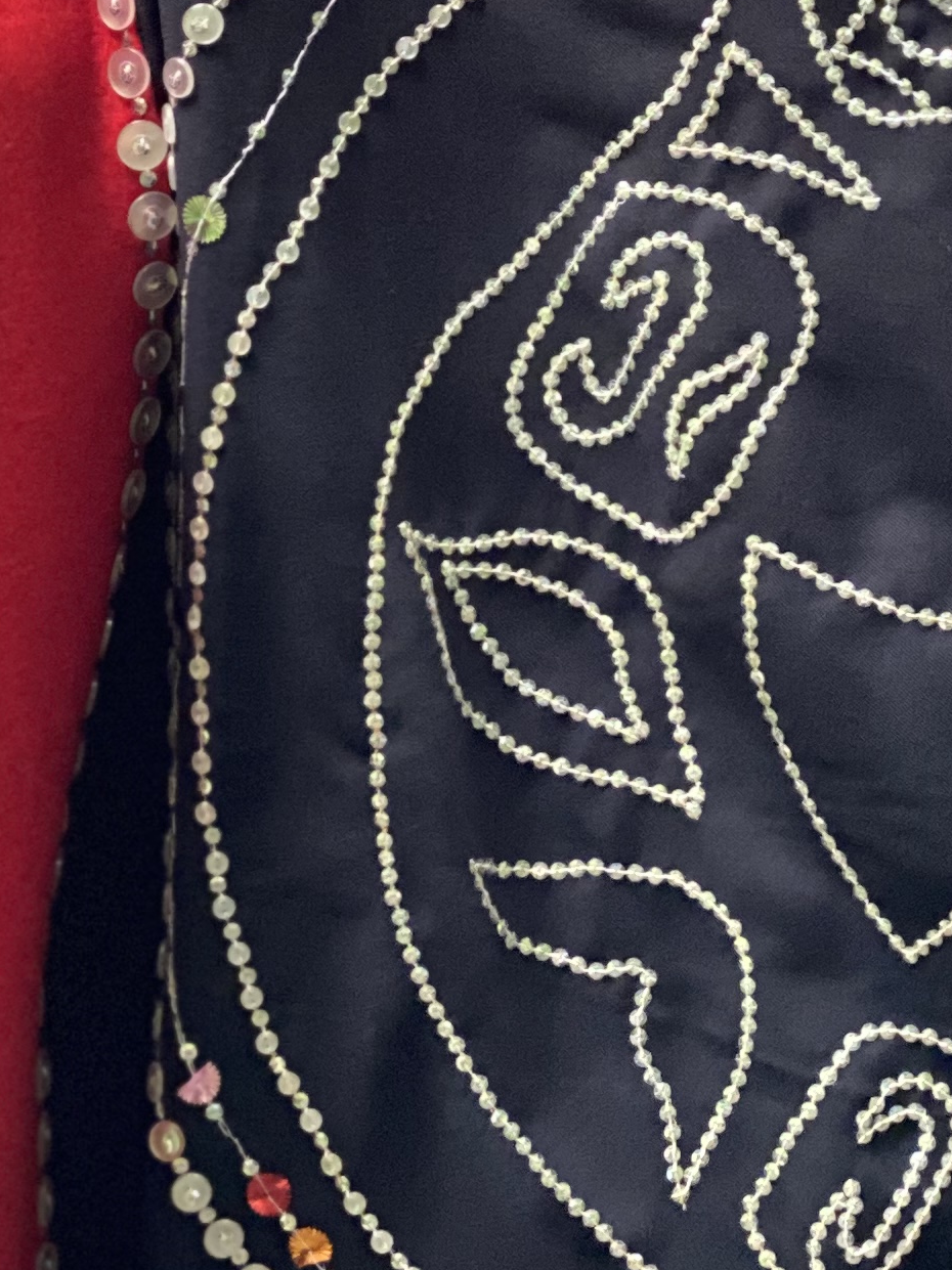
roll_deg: -4.6
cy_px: -87
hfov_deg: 8.7
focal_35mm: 169
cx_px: 955
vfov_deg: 11.5
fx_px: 6200
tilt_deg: -6.8
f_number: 2
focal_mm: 6
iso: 250
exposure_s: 1/40
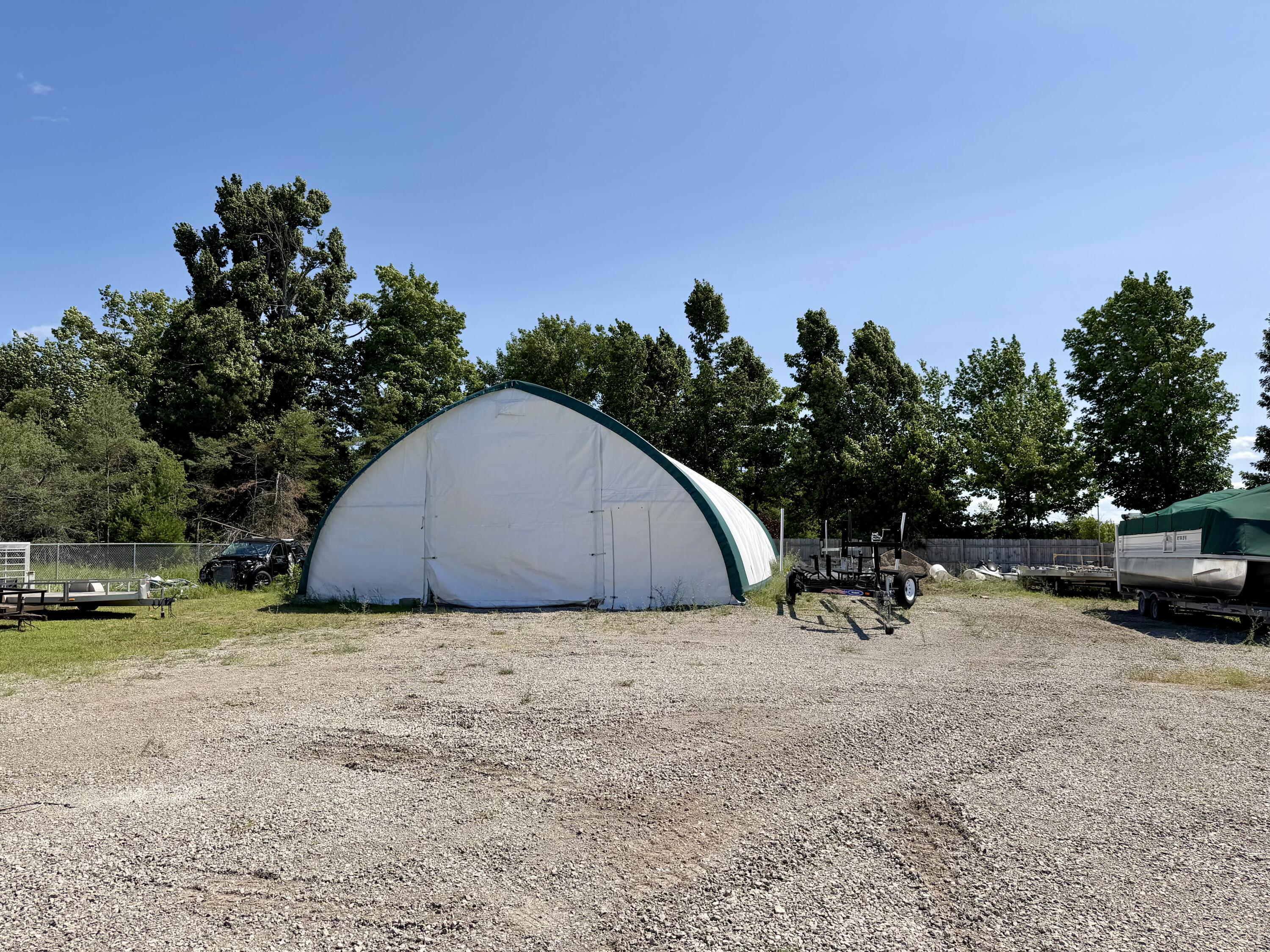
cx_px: 635
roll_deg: -0.2
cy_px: 476
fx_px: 881
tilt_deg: +4.1
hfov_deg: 71.6
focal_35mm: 24
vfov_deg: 56.8
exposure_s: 1/6711
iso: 80
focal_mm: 6.76
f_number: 1.78
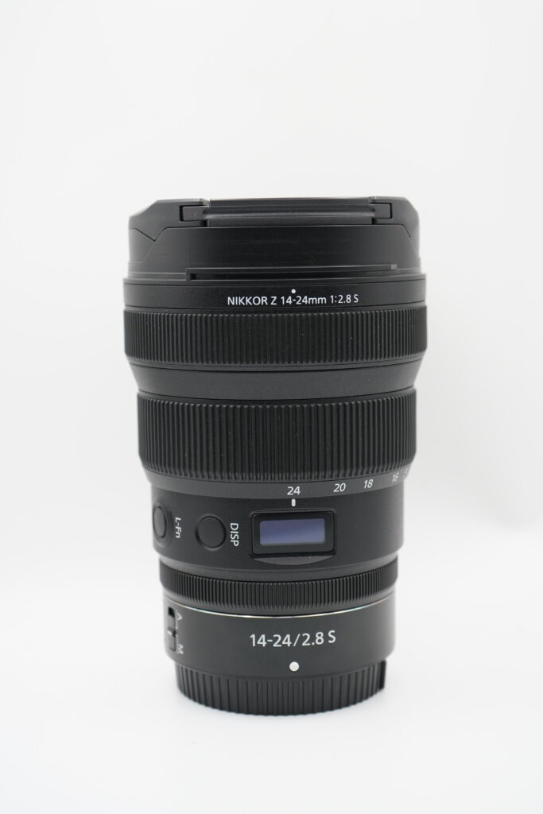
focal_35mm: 57
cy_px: 407
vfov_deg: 35.0
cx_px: 272
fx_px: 1289
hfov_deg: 23.8
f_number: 6.3
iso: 2000
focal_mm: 57
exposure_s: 1/200
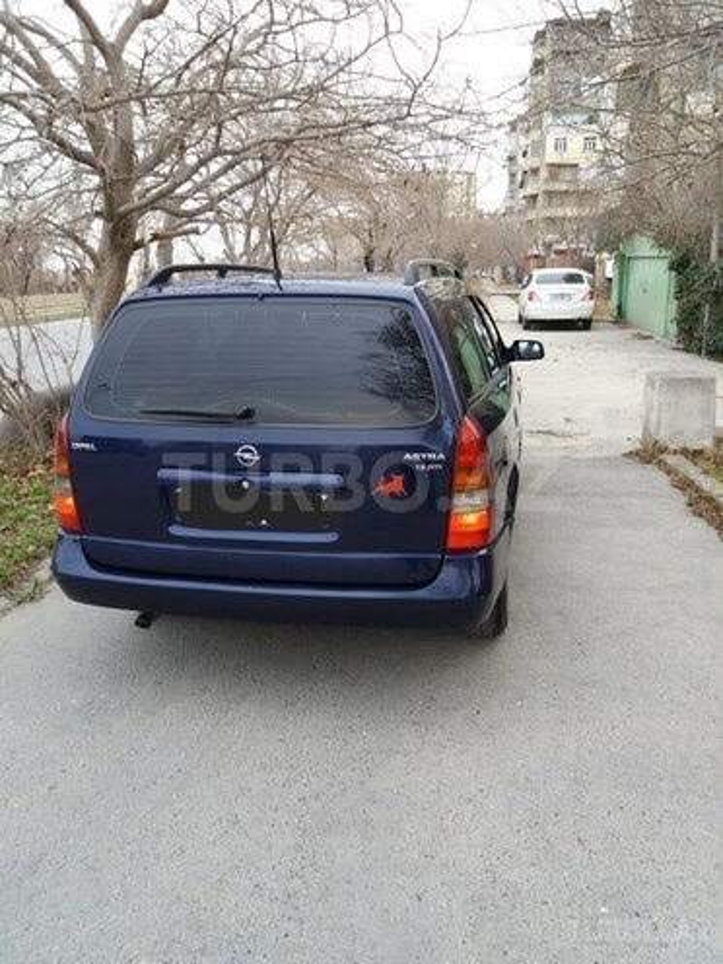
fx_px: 780
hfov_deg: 49.7
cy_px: 482
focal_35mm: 28
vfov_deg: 63.4
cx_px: 362
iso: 100
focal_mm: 3.7
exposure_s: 1/33
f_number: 1.9
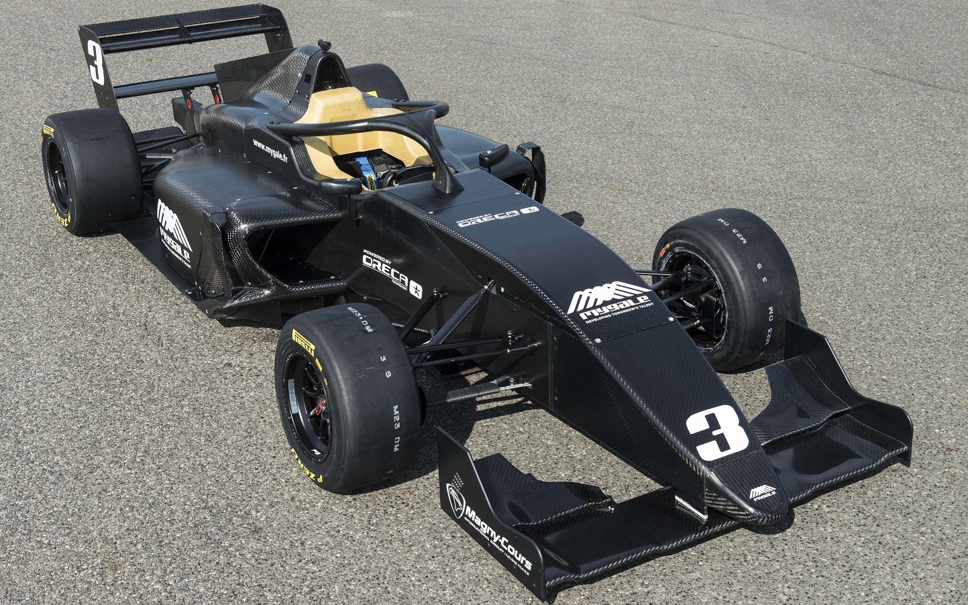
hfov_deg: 38.9
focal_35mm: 52
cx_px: 481
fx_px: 1372
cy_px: 302
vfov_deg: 24.9
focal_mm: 50
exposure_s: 1/320
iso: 200
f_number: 9
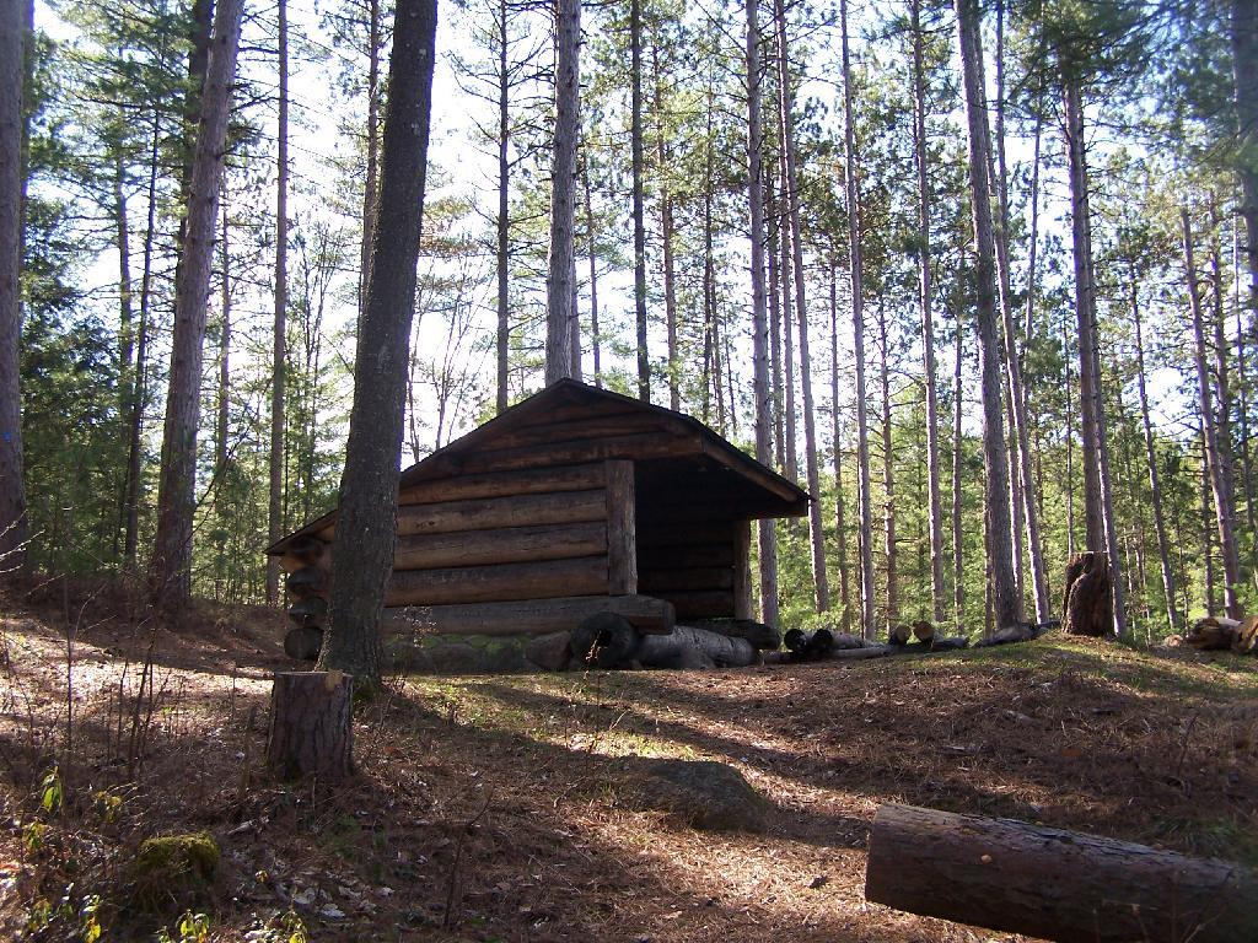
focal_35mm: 38
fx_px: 1381
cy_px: 472
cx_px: 629
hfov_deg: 49.0
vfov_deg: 37.7
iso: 80
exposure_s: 1/160
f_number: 2.8
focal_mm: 6.3
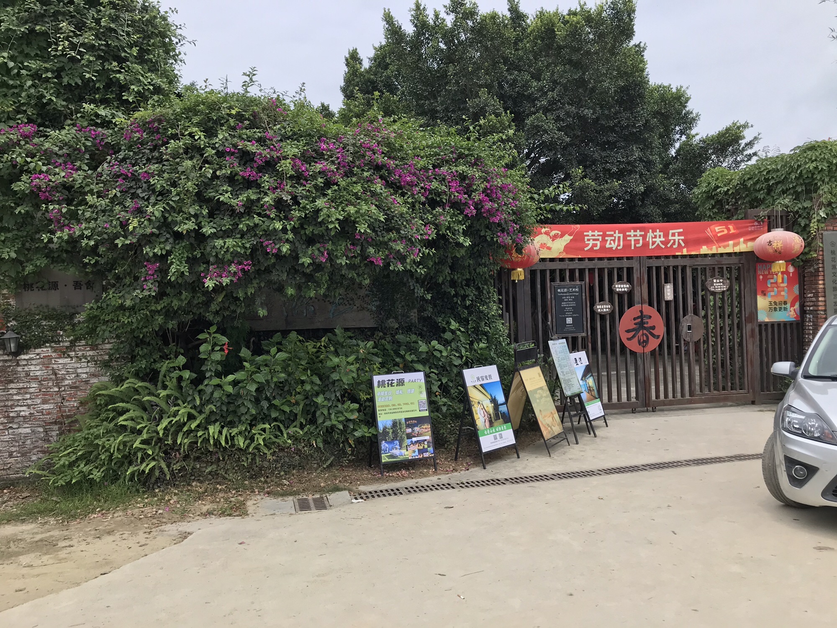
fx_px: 677
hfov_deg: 63.4
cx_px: 418
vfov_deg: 49.7
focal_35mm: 28
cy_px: 314
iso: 20
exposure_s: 1/1916
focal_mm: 3.99
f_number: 1.8
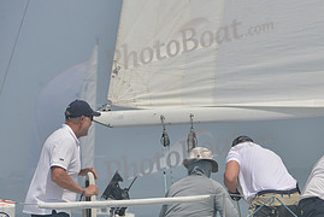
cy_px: 200
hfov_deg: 4.0
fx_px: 4658
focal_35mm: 517
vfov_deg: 2.7
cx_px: 337
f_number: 10
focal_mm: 240
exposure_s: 1/1000
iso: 280
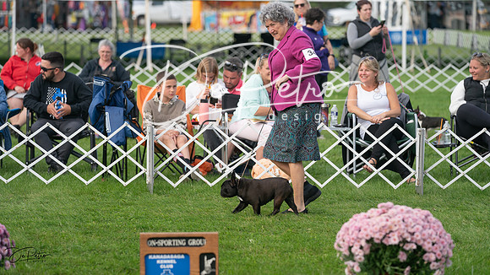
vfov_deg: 7.9
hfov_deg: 14.0
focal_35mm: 154
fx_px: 2000
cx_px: 245
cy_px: 138
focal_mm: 147
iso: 640
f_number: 3.5
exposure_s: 1/3200
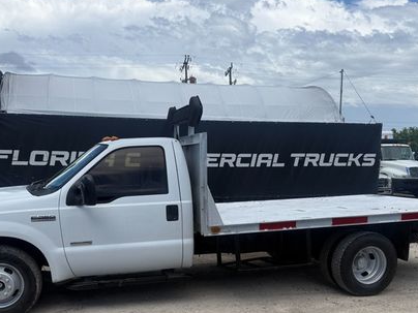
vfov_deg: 36.9
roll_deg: -1.1
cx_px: 190
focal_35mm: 38
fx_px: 459
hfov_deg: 48.9
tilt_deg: -3.8
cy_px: 233
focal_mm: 6.76
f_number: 1.78
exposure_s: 1/5319
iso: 80
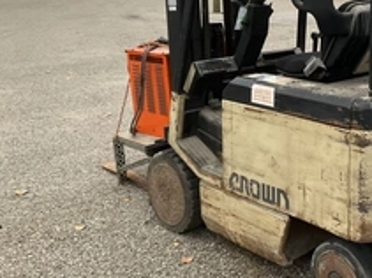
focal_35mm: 55
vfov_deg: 26.2
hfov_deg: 33.5
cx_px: 321
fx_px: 591
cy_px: 72
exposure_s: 1/122
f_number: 1.8
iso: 40
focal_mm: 3
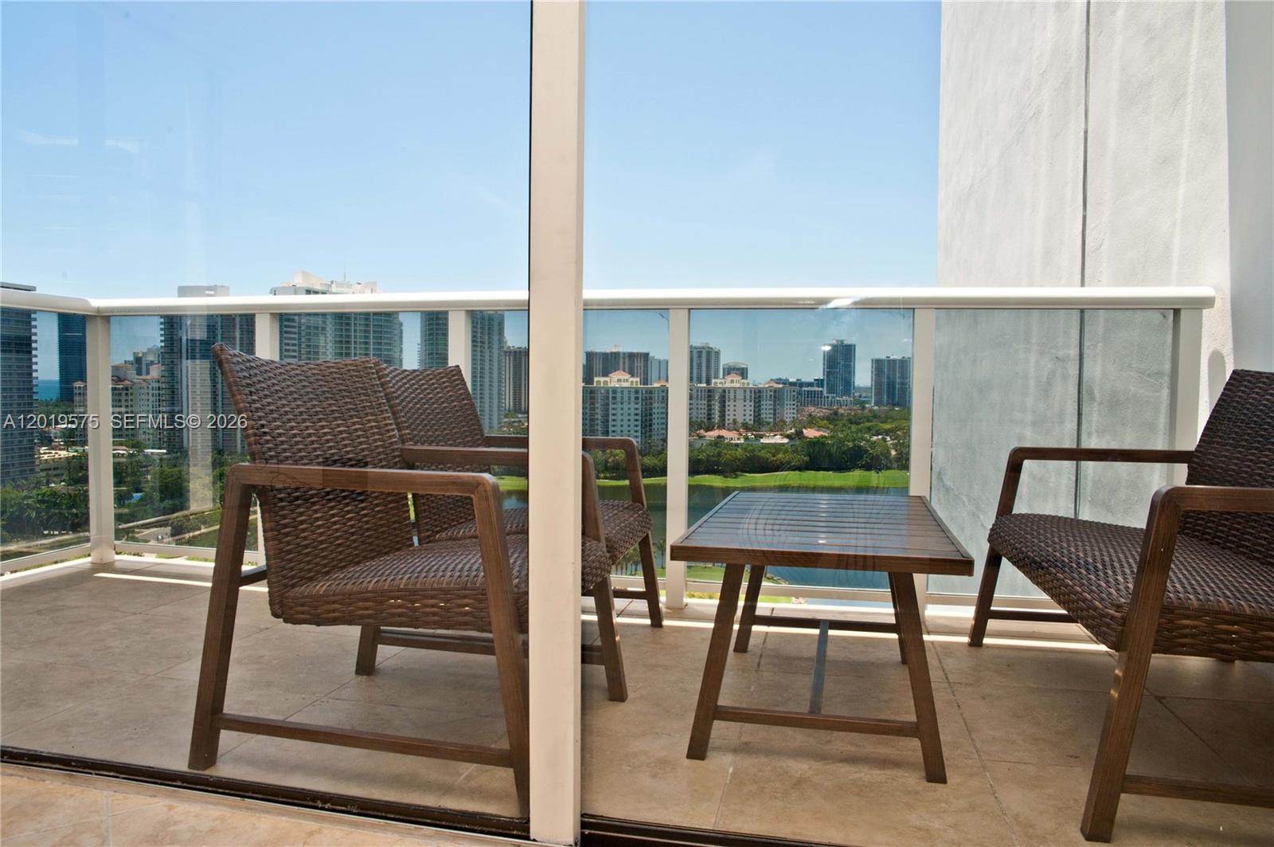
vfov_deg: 53.0
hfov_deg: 73.8
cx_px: 637
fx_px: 848
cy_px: 424
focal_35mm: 24
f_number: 13
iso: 200
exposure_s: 1/250
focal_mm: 24
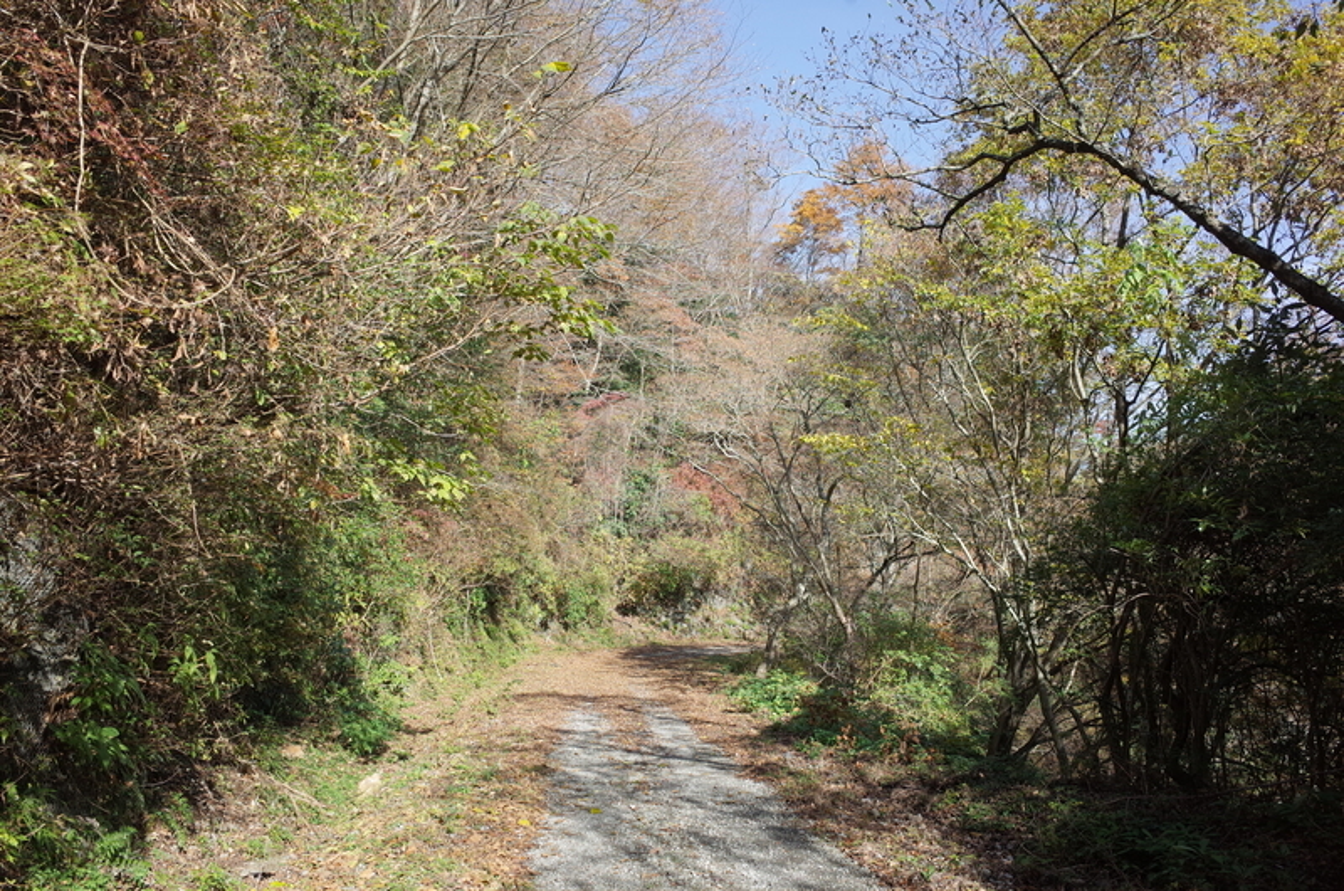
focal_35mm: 28
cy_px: 446
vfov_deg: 46.2
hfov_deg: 65.6
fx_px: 1043
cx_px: 672
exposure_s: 1/640
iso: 160
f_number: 3.5
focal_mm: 18.3
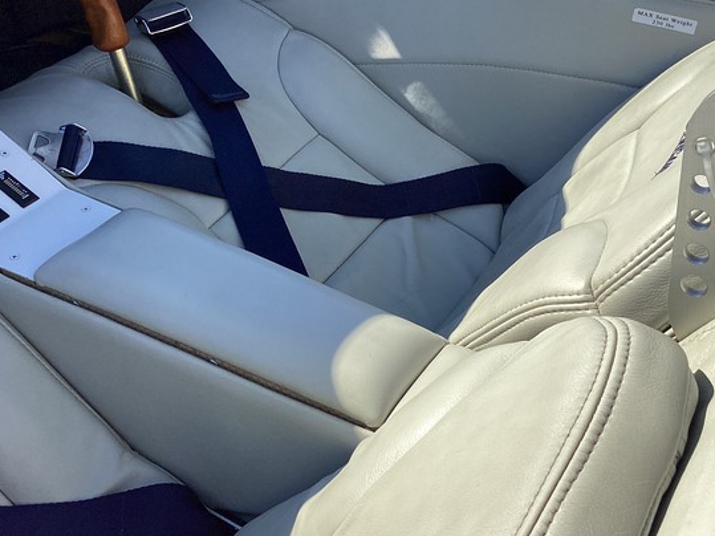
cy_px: 228
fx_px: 950
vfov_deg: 31.5
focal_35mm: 46
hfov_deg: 41.2
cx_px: 346
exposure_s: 1/791
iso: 25
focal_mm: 3.3
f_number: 2.4
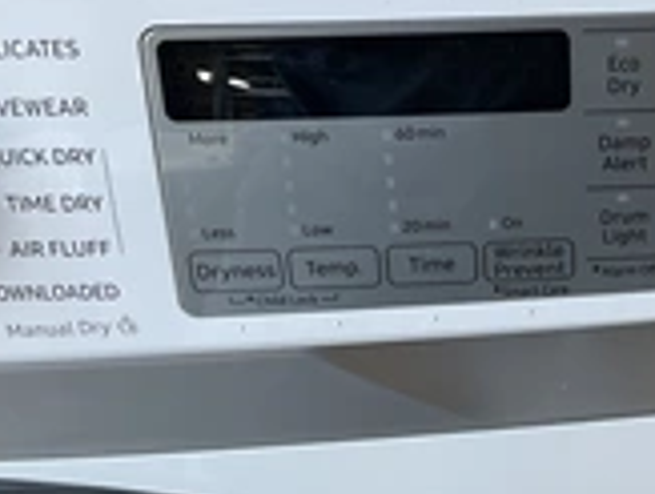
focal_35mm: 71
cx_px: 555
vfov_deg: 20.7
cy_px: 173
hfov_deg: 26.7
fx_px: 1346
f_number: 1.8
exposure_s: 1/60
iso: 64
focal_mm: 3
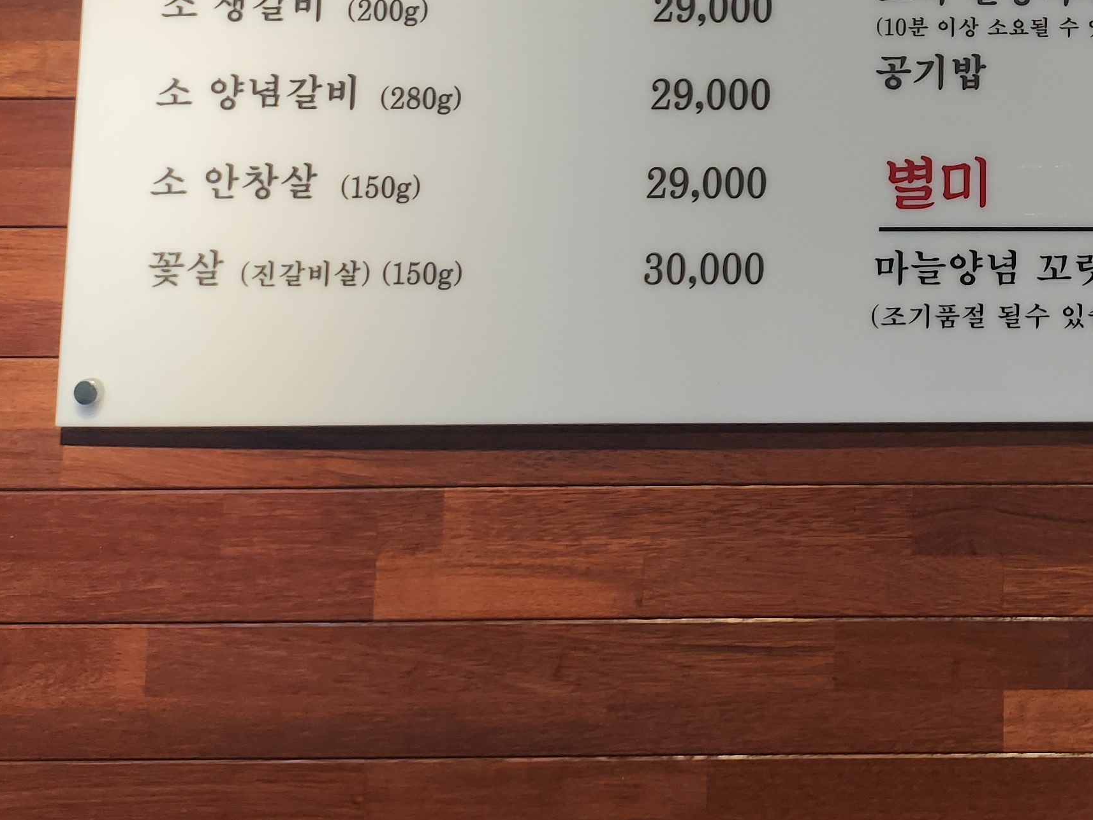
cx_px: 1078
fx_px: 1768
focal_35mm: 56
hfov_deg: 31.8
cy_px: -35
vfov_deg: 24.7
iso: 160
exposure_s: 1/120
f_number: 1.8
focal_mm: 5
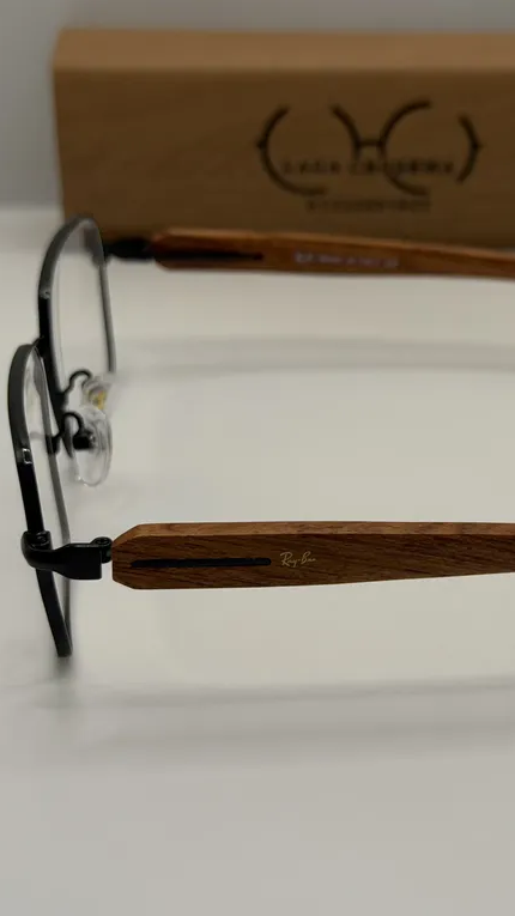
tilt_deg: -26.0
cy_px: 457
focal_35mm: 70
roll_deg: -0.6
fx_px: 1700
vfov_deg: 30.2
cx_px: 434
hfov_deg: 17.0
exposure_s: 1/583
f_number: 1.78
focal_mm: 6.76
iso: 64
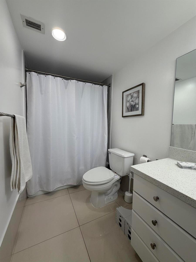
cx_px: 98
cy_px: 131
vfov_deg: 102.1
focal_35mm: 14
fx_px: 106
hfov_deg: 85.7
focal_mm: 2.22
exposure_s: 1/120
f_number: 2.2
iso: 50
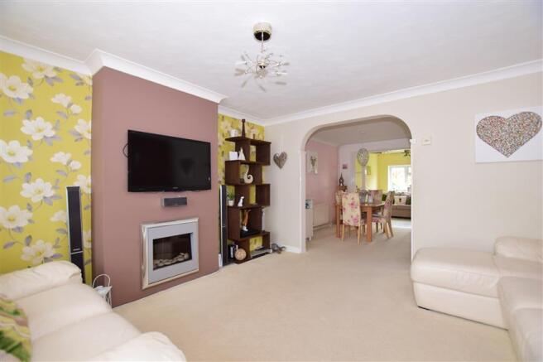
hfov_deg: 100.4
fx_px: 226
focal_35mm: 15
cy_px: 181
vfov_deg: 77.3
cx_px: 272
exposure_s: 1/30
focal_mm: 10
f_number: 5
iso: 200
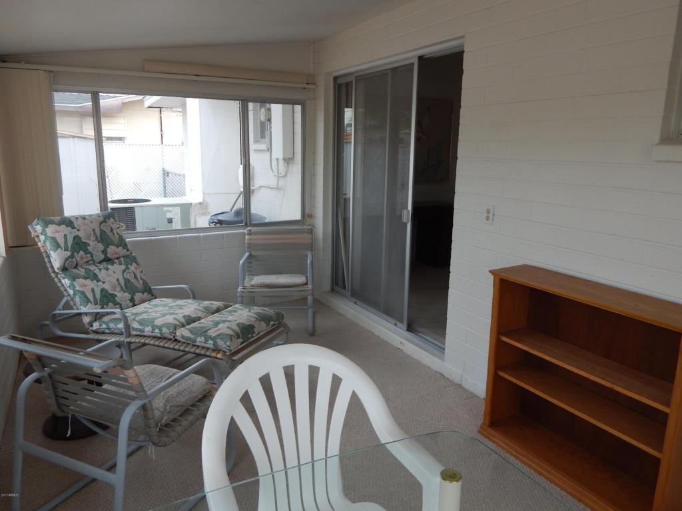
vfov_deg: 54.9
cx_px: 341
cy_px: 256
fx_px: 493
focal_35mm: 25
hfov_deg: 69.4
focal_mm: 4.5
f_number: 3.1
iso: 125
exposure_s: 1/250
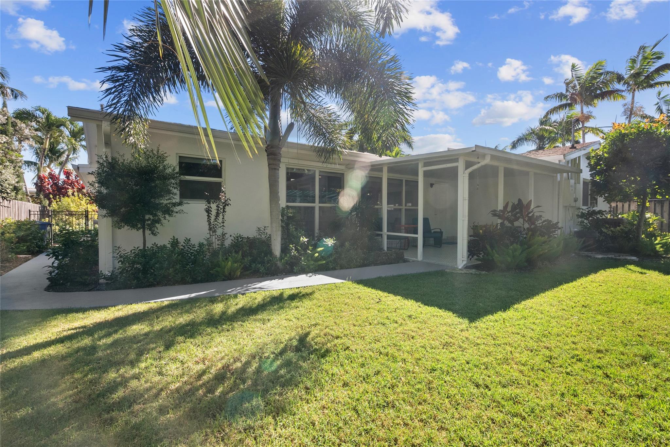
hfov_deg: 96.7
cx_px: 335
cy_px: 224
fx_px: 298
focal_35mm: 16
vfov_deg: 73.8
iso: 2000
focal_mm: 16
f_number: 8
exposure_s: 1/160
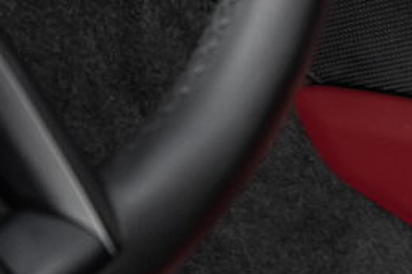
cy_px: -209
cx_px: 774
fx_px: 3145
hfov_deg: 7.3
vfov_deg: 4.9
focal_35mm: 275
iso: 2000
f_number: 2.8
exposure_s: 1/100
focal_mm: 46
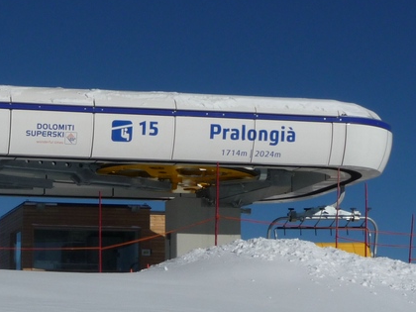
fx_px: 1358
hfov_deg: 17.0
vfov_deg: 12.9
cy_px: 308
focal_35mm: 113
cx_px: -10
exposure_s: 1/800
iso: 100
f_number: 10
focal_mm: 8.5
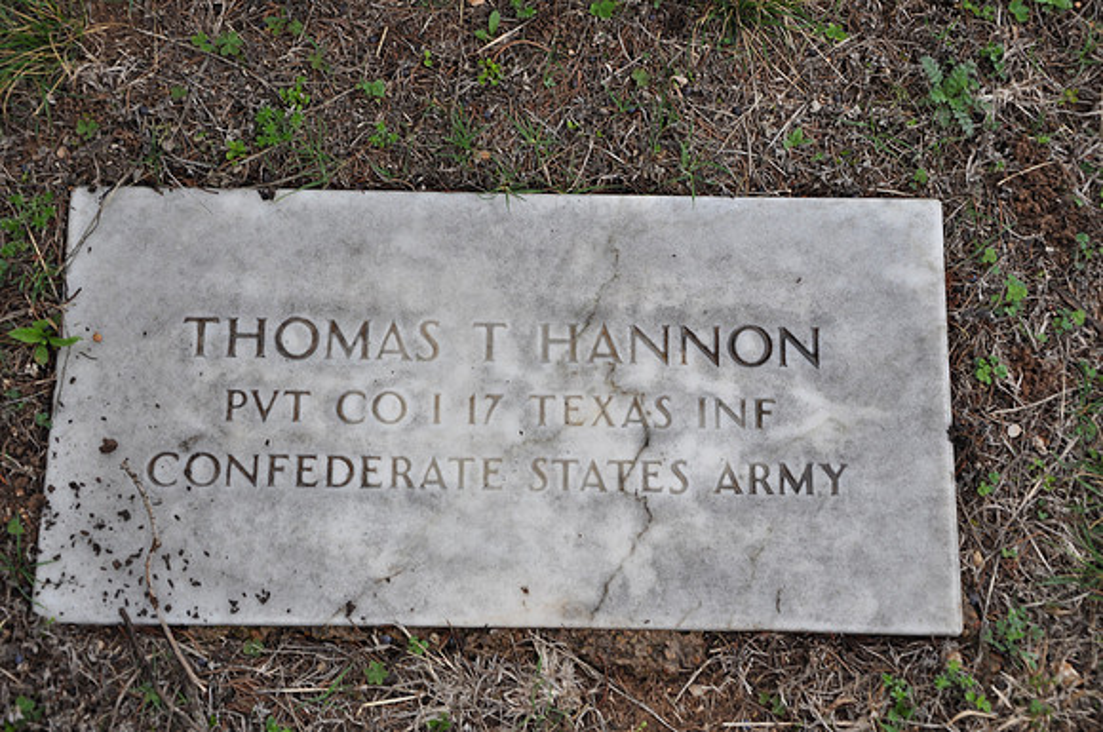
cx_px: 552
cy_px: 366
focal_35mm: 57
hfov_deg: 35.1
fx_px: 1744
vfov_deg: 23.7
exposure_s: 1/30
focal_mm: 38
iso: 320
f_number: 5.6
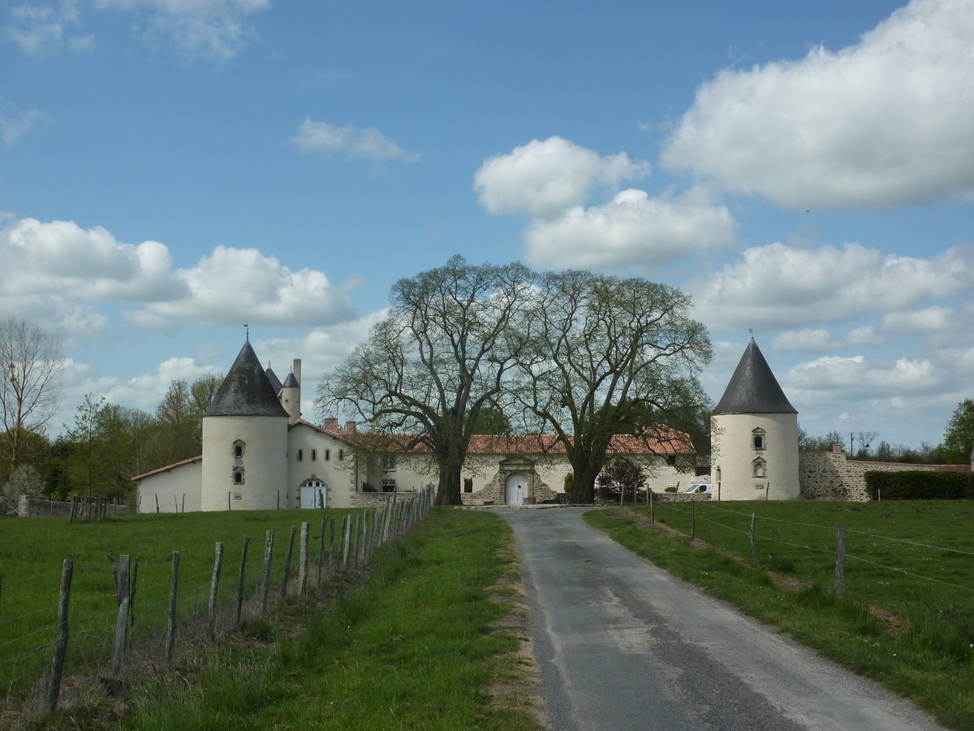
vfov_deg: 32.2
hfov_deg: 42.1
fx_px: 1266
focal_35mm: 45
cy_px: 366
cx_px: 487
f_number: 5.6
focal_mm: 7.3
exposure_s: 1/400
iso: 125
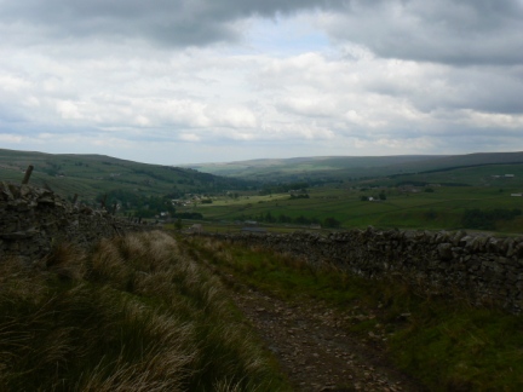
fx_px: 544
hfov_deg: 51.4
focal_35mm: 36
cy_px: 196
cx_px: 262
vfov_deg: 39.7
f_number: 7.1
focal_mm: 6
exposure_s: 1/400
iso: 80
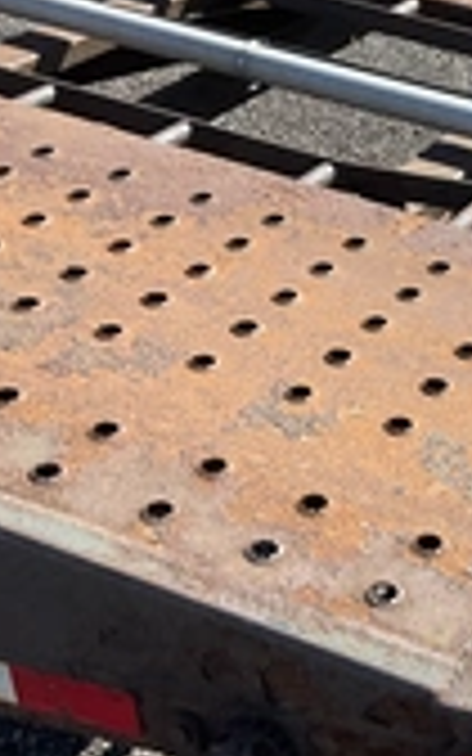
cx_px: 611
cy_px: 315
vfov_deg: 28.2
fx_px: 1502
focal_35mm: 73
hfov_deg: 16.8
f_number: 1.8
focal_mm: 3
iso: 25
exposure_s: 1/978
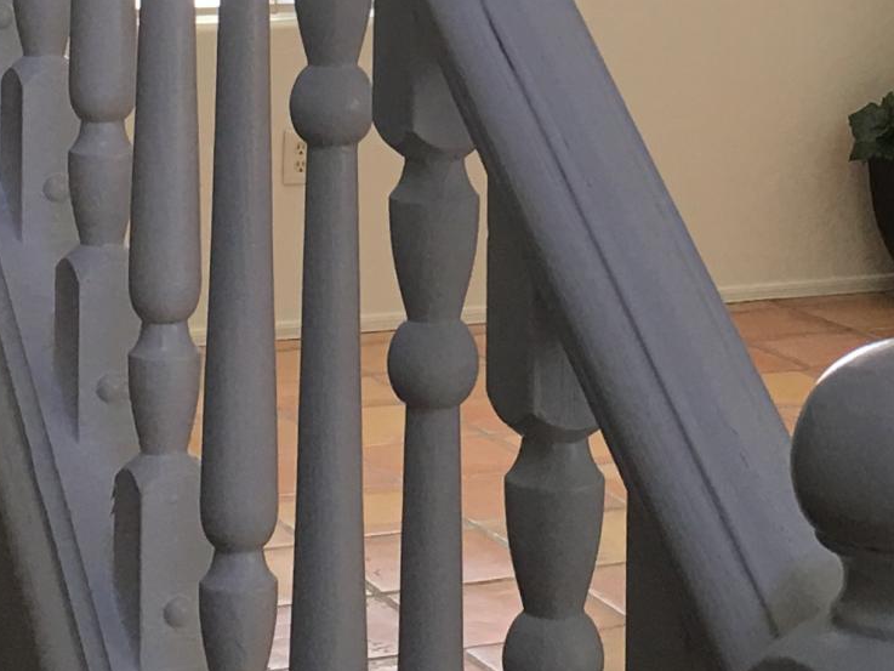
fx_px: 3048
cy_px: -152
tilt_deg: -1.2
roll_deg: -1.0
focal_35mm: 118
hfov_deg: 16.7
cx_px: 502
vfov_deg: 12.3
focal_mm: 4.15
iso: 25
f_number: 2.2
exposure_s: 1/30
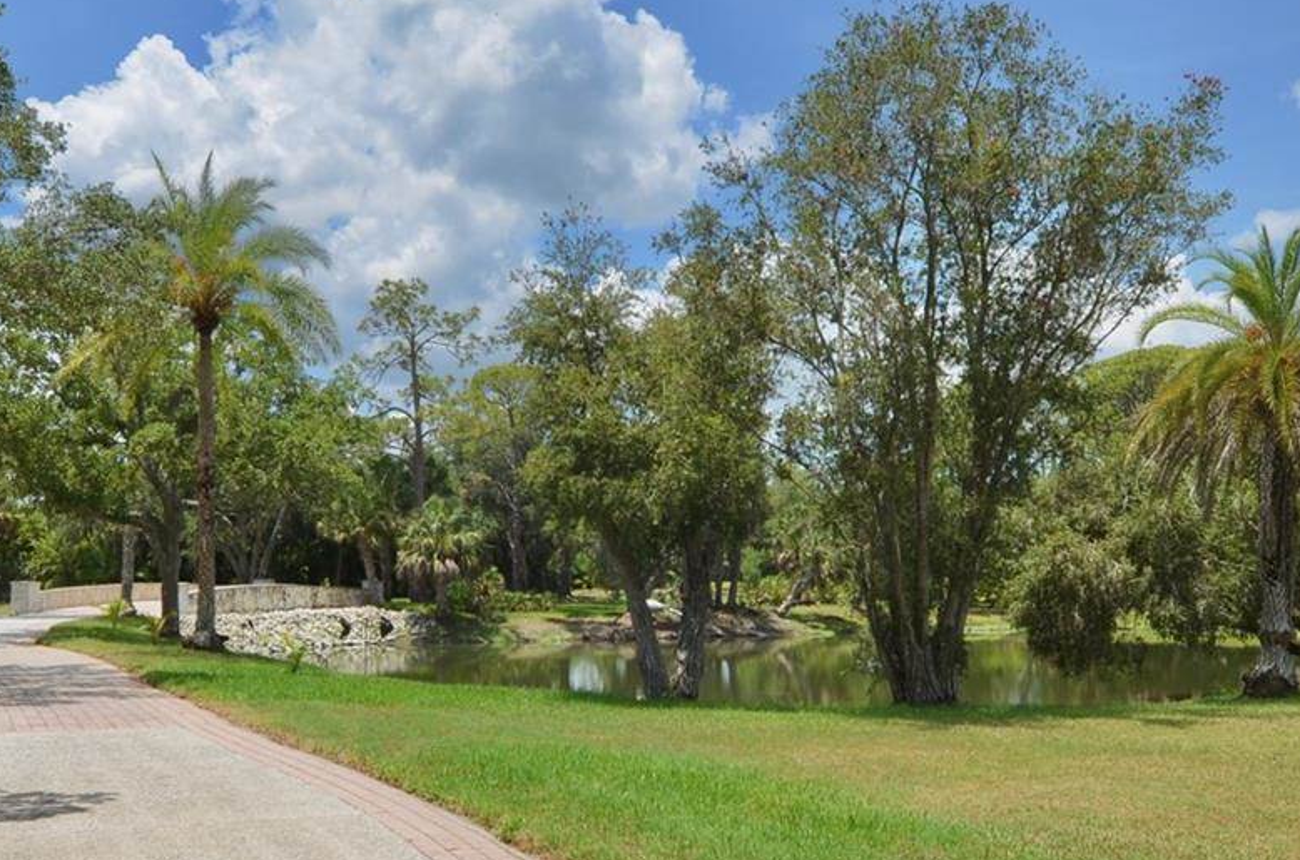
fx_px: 2666
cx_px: 578
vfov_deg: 18.3
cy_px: 552
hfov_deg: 27.4
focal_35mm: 74
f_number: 9
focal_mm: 24
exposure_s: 1/320
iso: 100
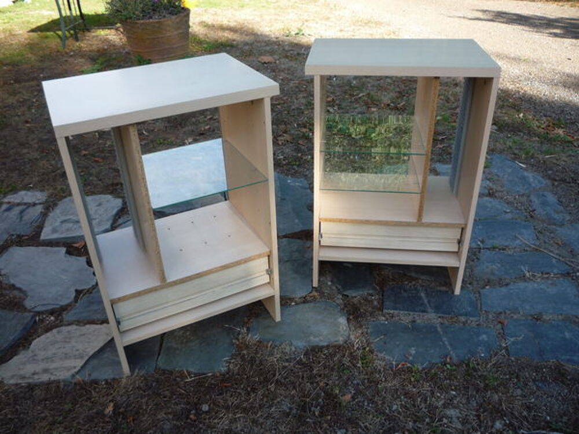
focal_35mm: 30
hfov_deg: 60.0
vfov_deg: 46.8
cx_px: 290
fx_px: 502
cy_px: 217
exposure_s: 1/160
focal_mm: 5.2
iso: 100
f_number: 4
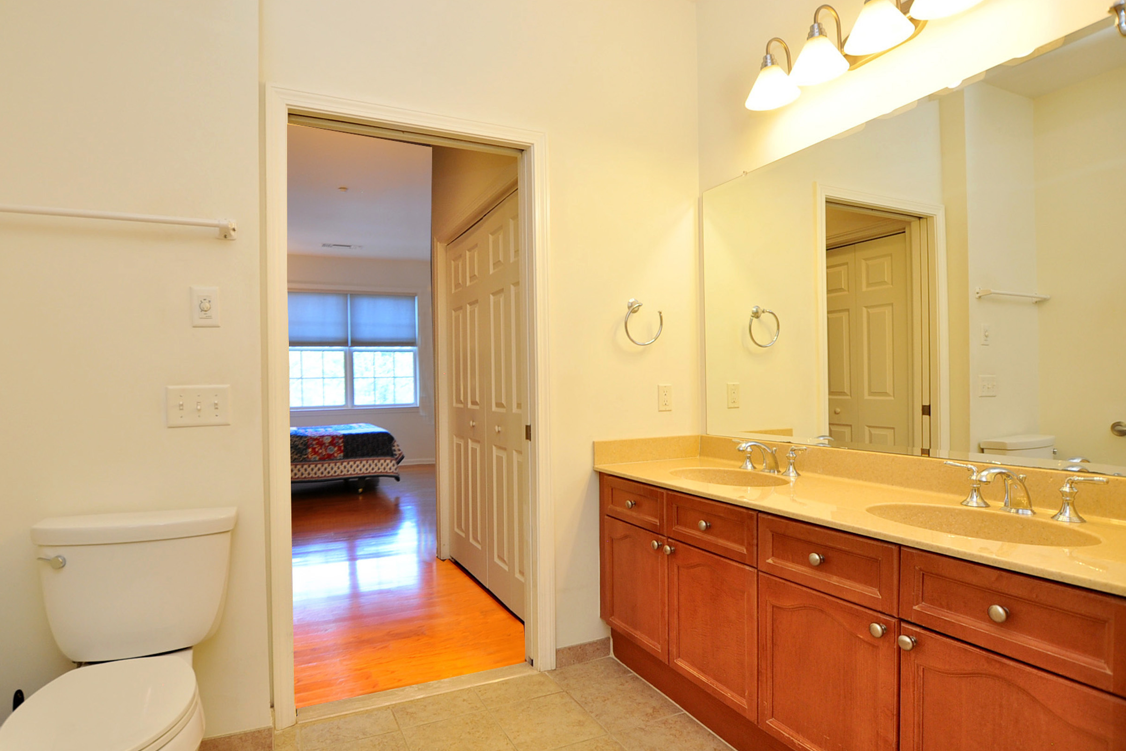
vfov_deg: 67.4
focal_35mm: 18
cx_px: 517
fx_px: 563
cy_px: 379
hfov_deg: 89.8
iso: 200
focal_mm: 10
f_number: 4.5
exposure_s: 1/60
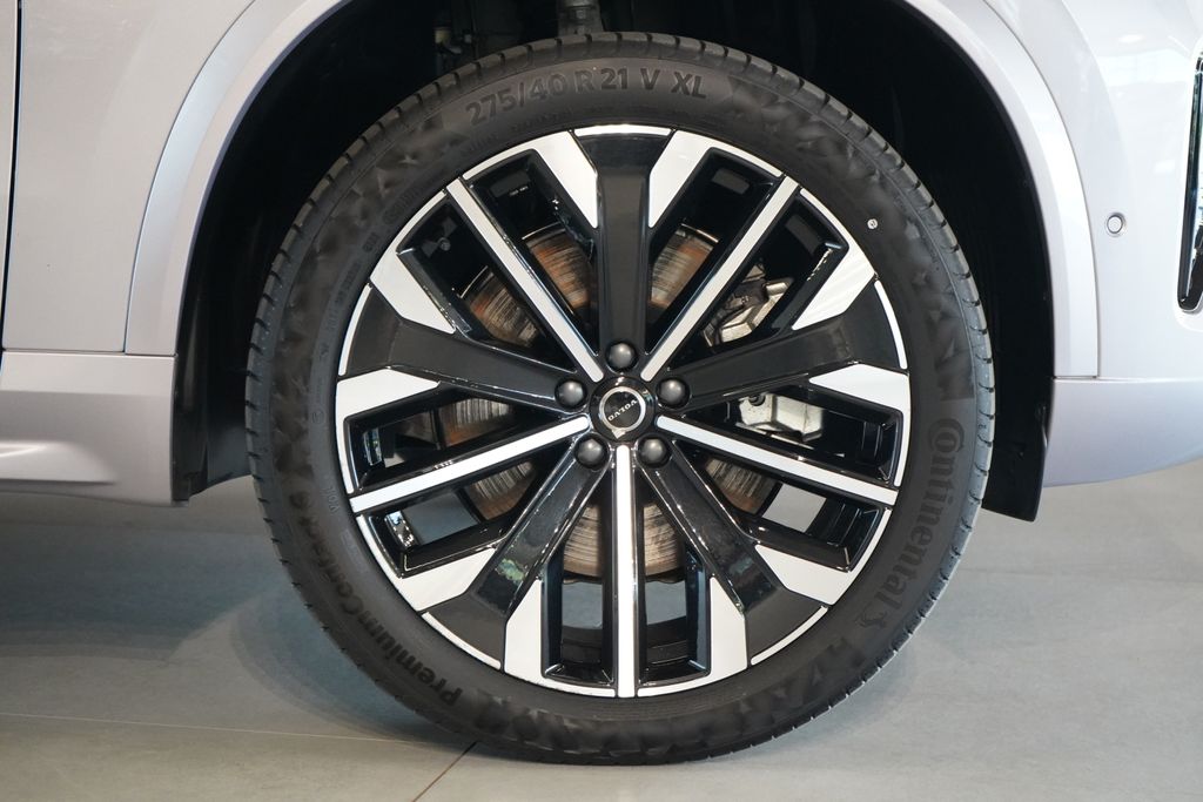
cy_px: 401
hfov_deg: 28.8
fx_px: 2339
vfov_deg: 19.5
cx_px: 602
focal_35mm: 70
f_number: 5.6
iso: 10000
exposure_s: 1/160
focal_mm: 70
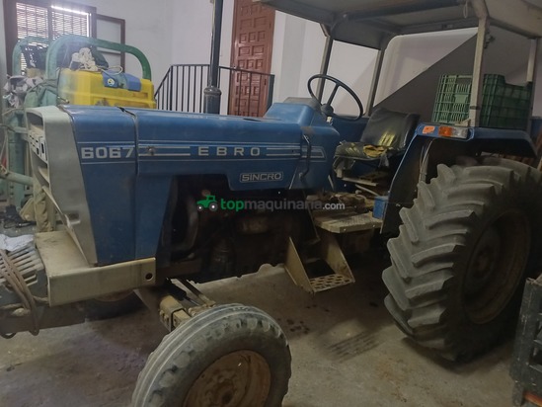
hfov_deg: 69.4
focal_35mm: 25
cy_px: 204
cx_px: 271
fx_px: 392
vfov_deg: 54.9
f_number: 1.8
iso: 1600
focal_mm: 4.65
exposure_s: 1/11
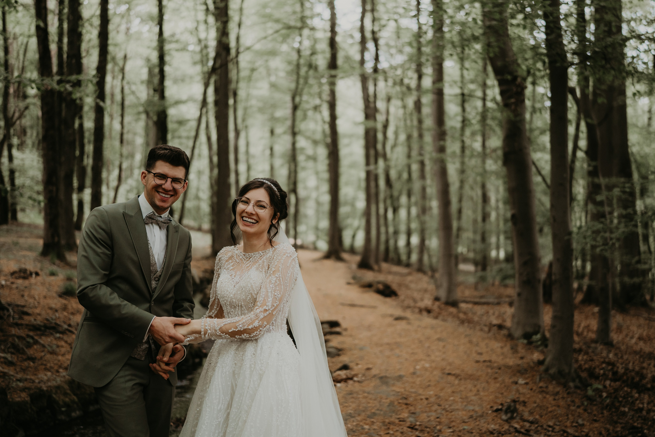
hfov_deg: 54.4
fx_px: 637
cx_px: 328
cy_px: 218
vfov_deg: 37.9
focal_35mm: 35
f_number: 1.4
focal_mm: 35
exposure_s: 1/320
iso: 640
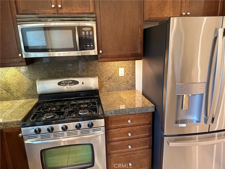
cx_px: 112
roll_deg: +2.6
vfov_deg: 56.8
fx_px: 156
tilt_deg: -14.6
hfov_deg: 71.6
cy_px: 84
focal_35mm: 24
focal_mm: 6.76
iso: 320
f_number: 1.78
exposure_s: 1/60
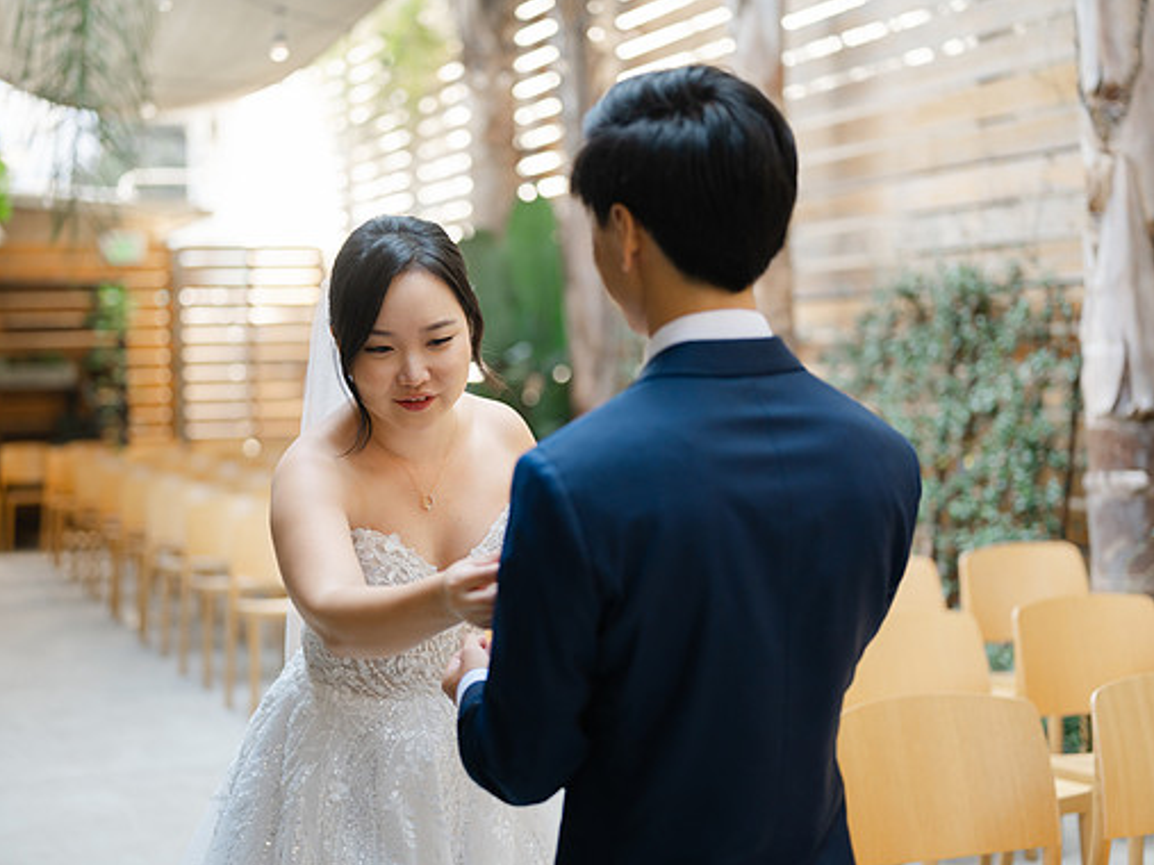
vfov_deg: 26.5
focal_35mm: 55
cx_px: 505
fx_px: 1833
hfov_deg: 34.9
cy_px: 434
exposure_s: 1/200
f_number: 1.8
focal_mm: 50
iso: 125
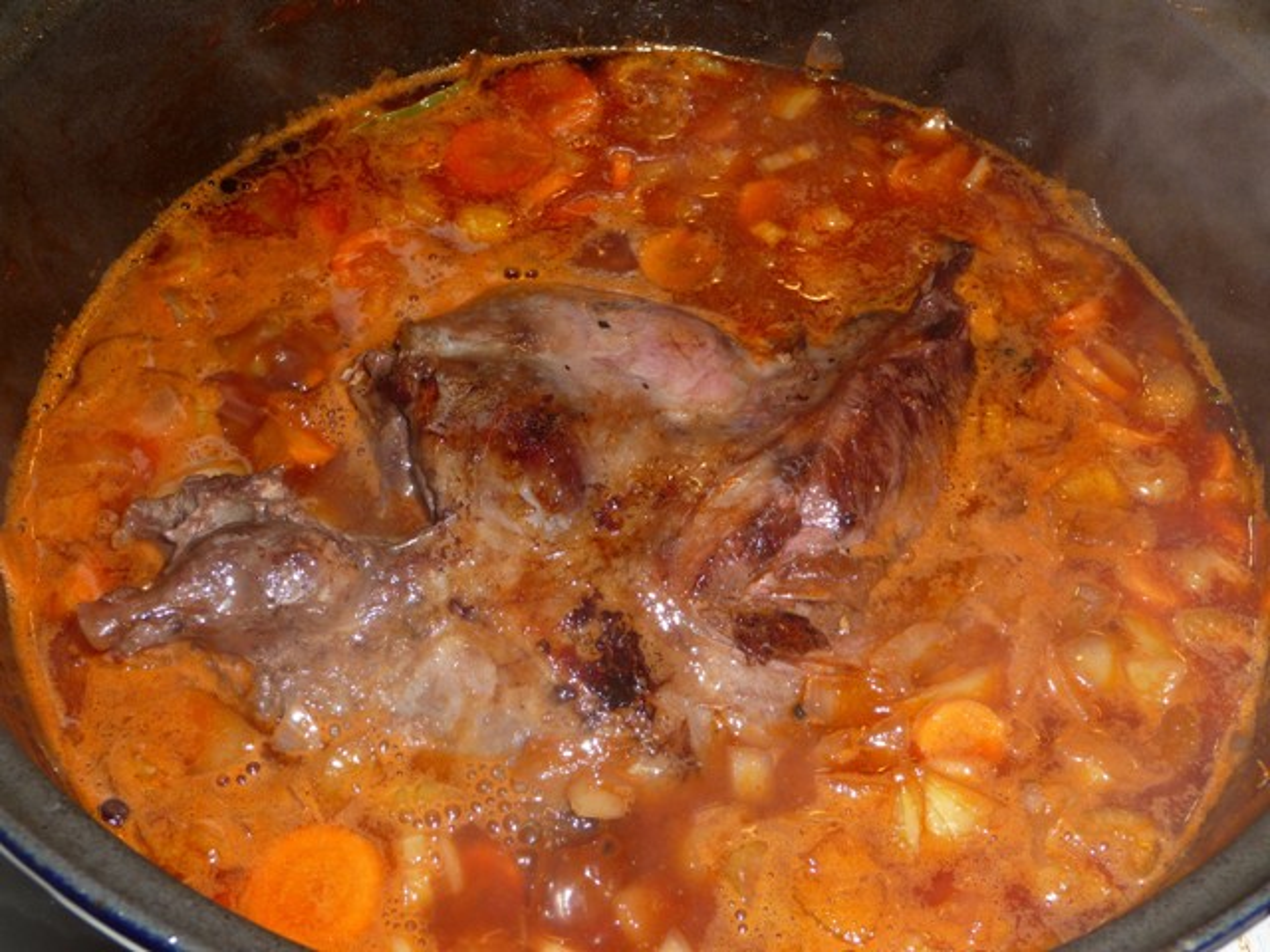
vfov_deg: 32.2
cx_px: 635
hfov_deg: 42.1
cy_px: 476
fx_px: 1651
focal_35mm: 45
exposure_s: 1/30
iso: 100
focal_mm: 7.6
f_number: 4.1
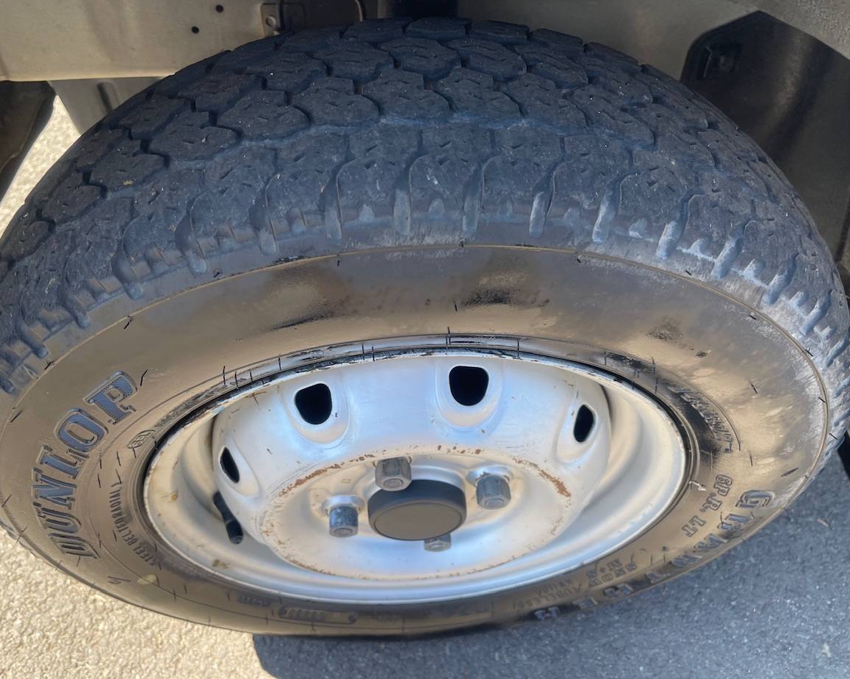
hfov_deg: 64.0
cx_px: 400
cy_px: 350
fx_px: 679
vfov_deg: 53.2
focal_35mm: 27
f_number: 1.6
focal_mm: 5.1
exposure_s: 1/188
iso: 32
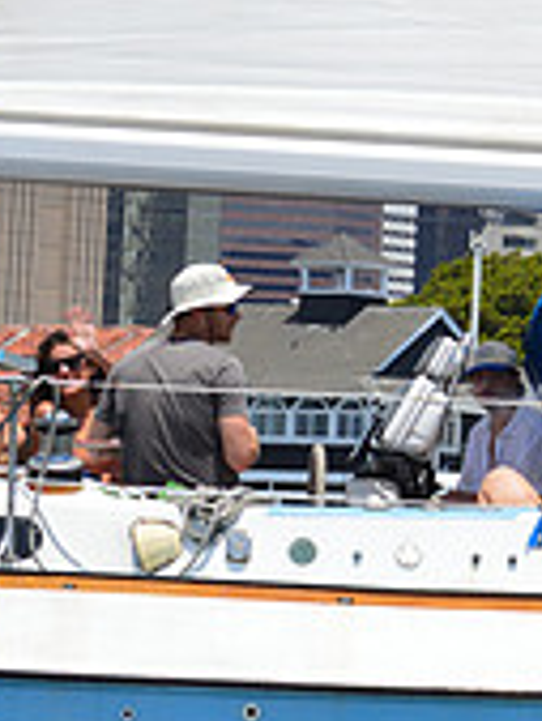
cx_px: 1208
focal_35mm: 272
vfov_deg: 7.3
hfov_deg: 5.3
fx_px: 5664
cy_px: 431
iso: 250
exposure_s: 1/500
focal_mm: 55
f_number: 11
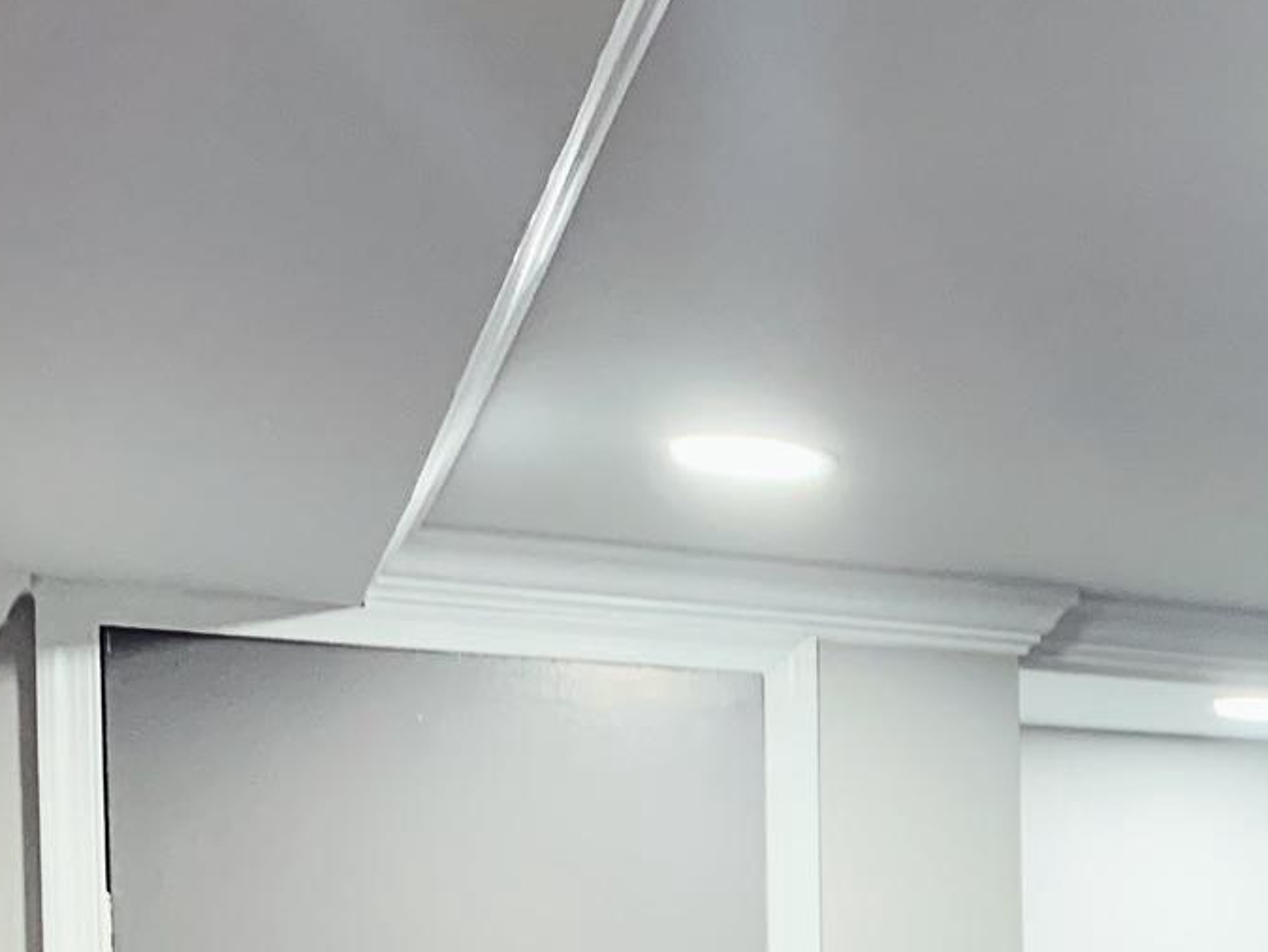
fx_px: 2895
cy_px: 1283
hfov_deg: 21.4
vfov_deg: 17.4
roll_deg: -0.5
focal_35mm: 79
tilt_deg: -1.1
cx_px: 1815
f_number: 1.8
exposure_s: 1/60
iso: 125
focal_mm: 4.25
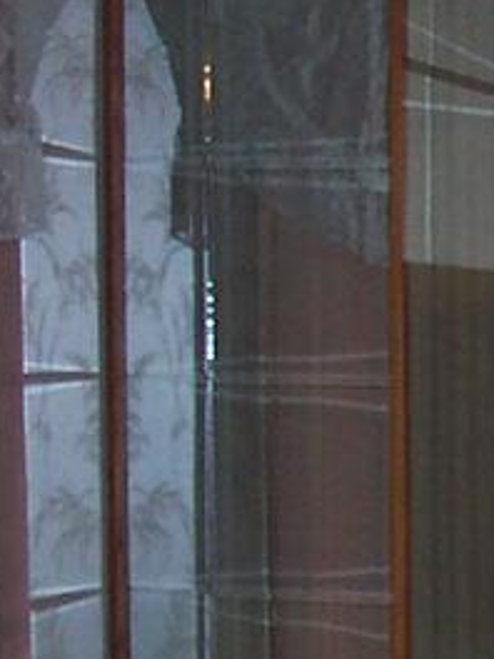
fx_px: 3368
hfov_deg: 7.3
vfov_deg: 11.1
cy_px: 580
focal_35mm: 177
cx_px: 1539
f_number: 2.8
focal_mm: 8
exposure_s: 1/30
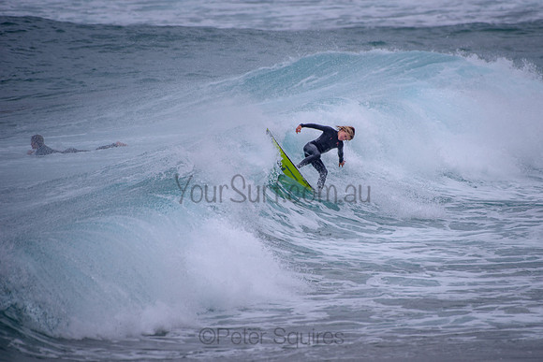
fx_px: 9248
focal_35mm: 613
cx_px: 333
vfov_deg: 2.2
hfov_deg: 3.4
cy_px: 175
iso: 125
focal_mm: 500
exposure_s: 1/2000
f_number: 5.6
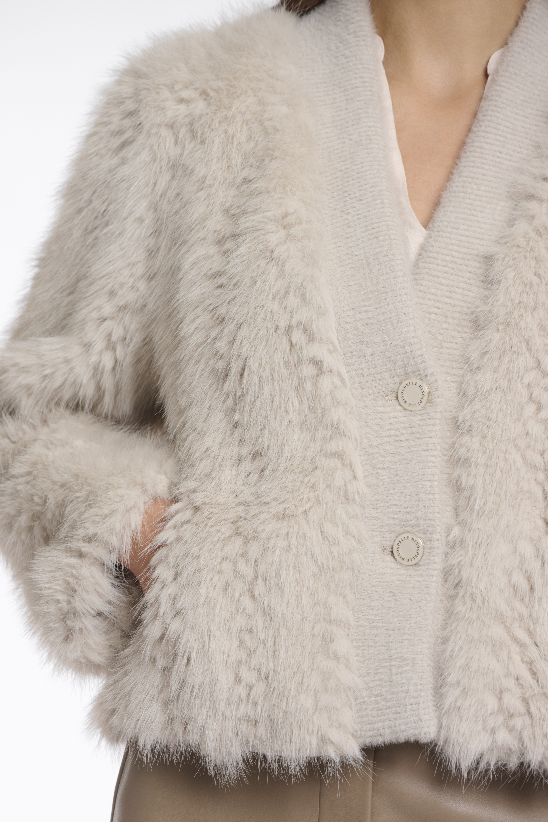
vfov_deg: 10.3
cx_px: 274
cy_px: 411
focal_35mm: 200
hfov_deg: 6.9
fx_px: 4566
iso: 125
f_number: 8
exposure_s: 1/200
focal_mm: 200
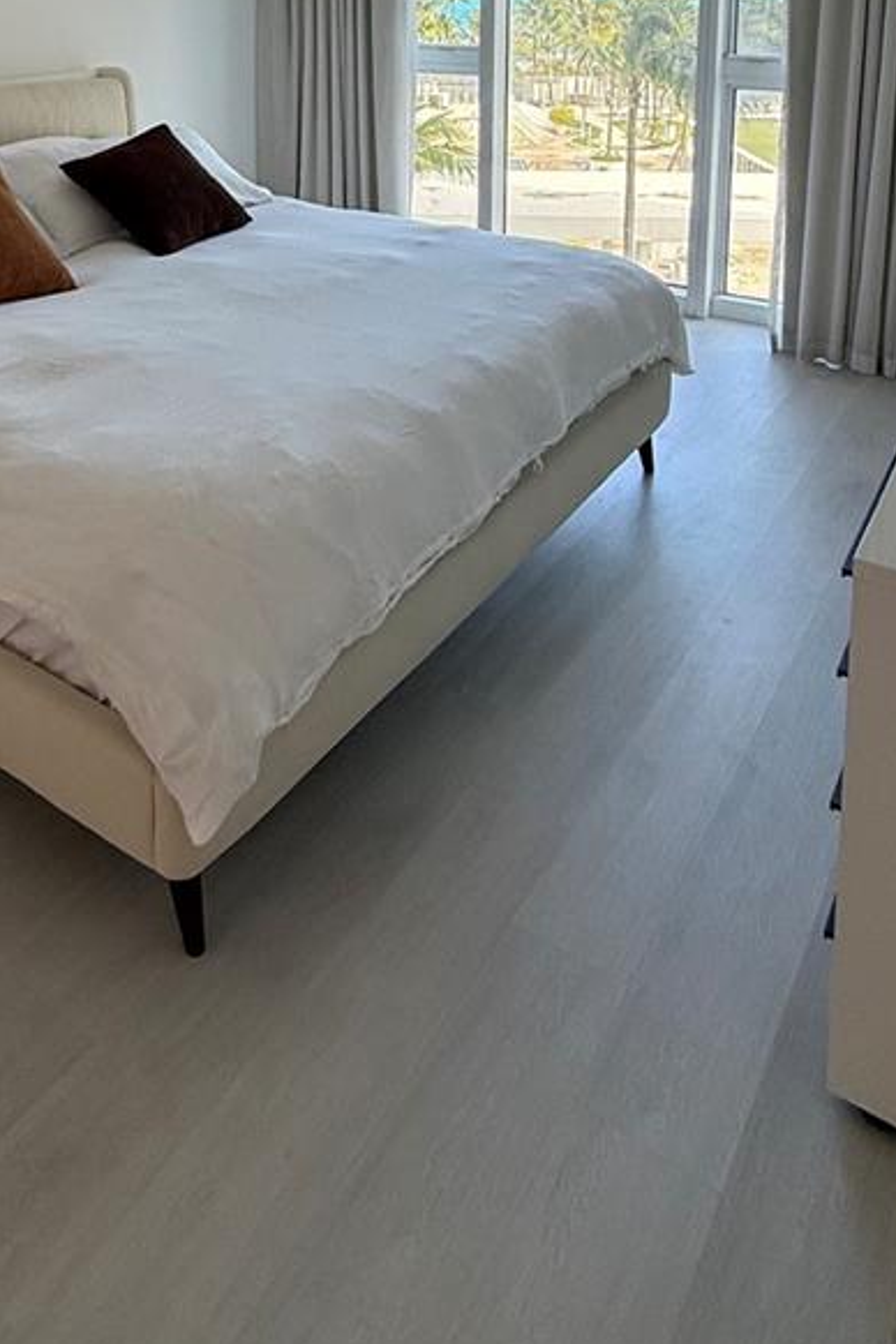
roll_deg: +0.0
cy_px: 139
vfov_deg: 54.2
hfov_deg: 42.7
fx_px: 1120
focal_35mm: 30
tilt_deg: -6.9
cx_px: 261
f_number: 2.2
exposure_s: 1/120
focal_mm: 2.22
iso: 80
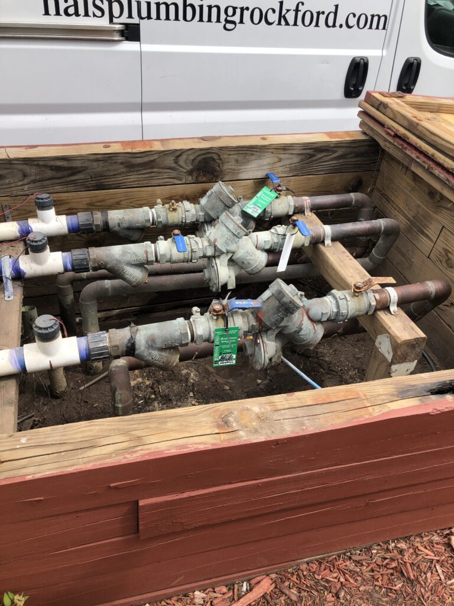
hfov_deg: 49.7
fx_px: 490
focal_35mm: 28
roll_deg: -3.9
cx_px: 227
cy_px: 303
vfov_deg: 63.4
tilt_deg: -38.5
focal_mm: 3.99
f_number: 1.8
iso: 20
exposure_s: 1/787
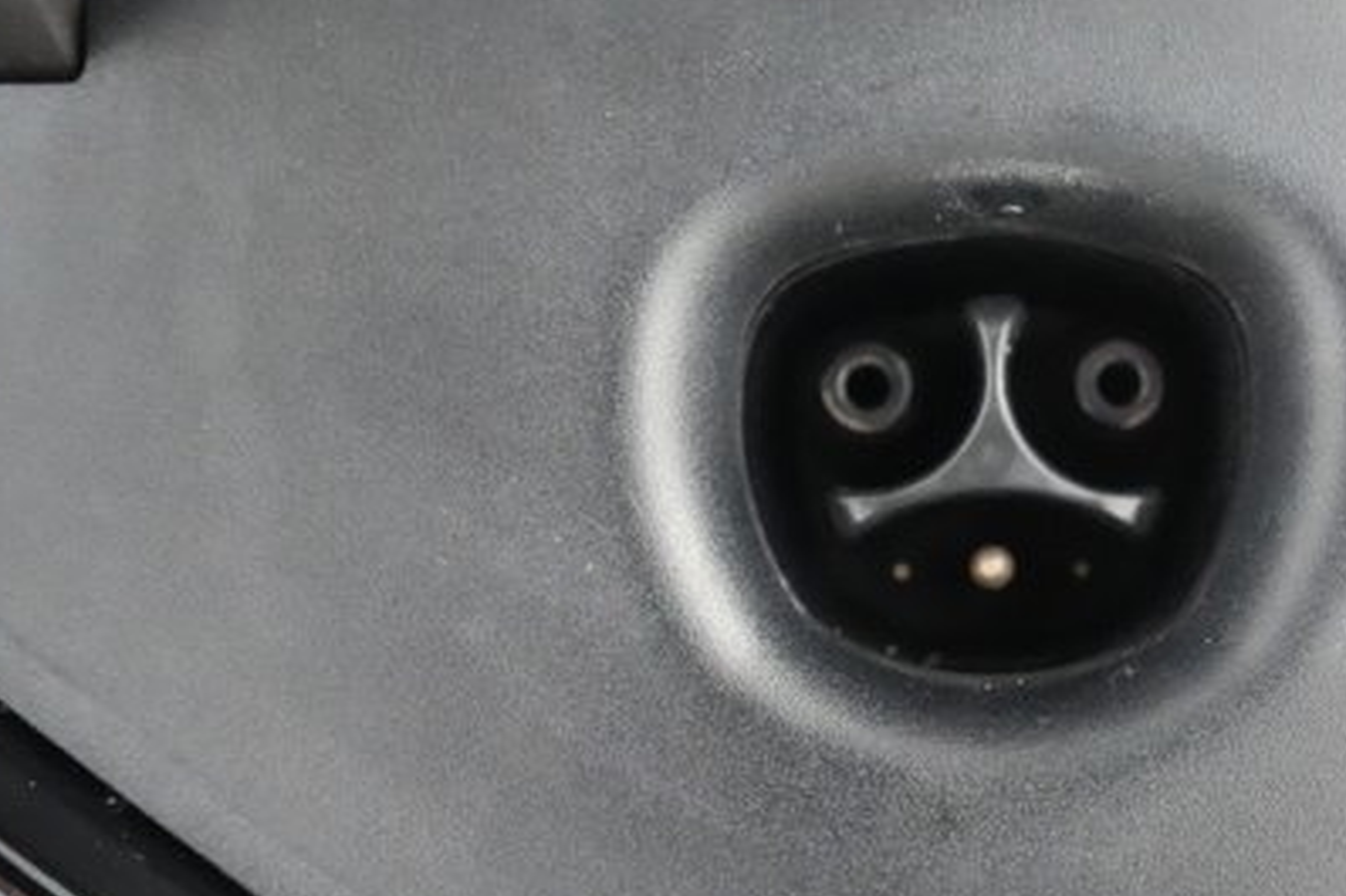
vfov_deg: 29.8
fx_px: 1682
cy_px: 419
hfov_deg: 42.1
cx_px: 1038
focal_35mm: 45
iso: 20000
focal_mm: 28
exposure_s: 1/100
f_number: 4.5
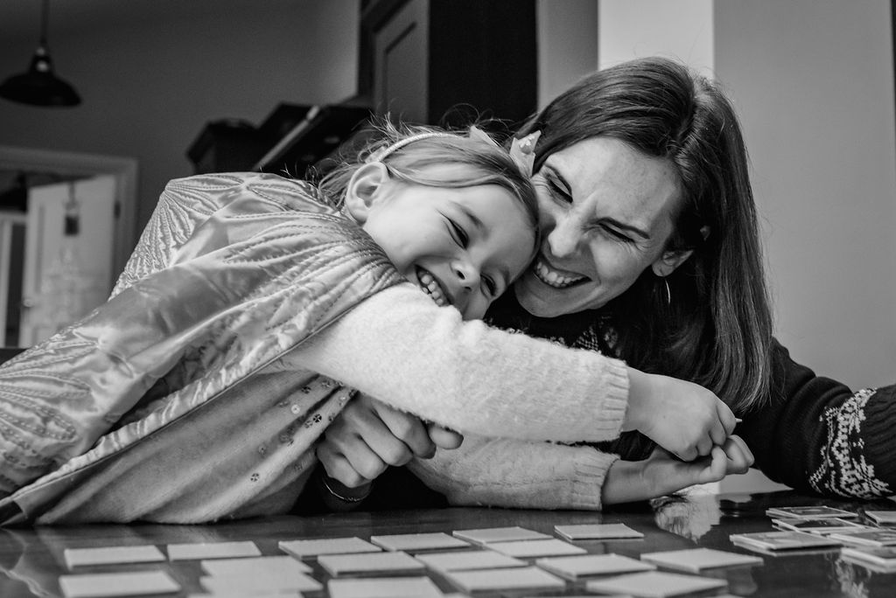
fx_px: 1084
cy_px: 255
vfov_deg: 30.8
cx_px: 536
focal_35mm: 44
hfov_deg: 44.7
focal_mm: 35
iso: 4000
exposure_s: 1/320
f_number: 5
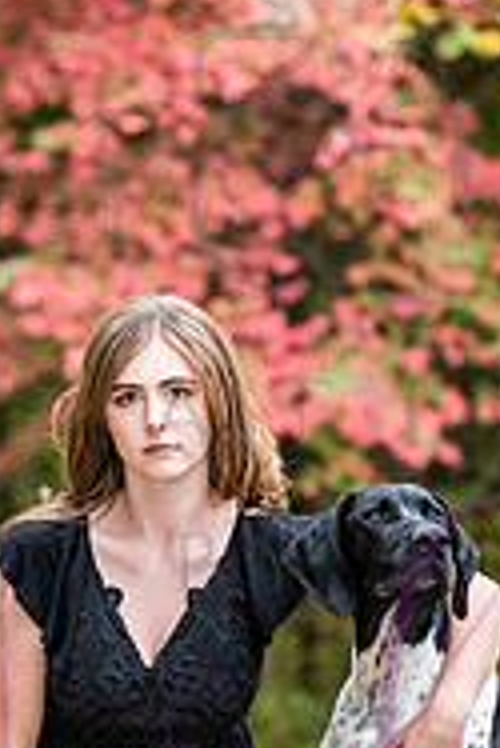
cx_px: 296
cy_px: 556
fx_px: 5261
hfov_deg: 5.4
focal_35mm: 253
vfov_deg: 8.1
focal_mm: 105
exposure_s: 1/400
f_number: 3.2
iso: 1000
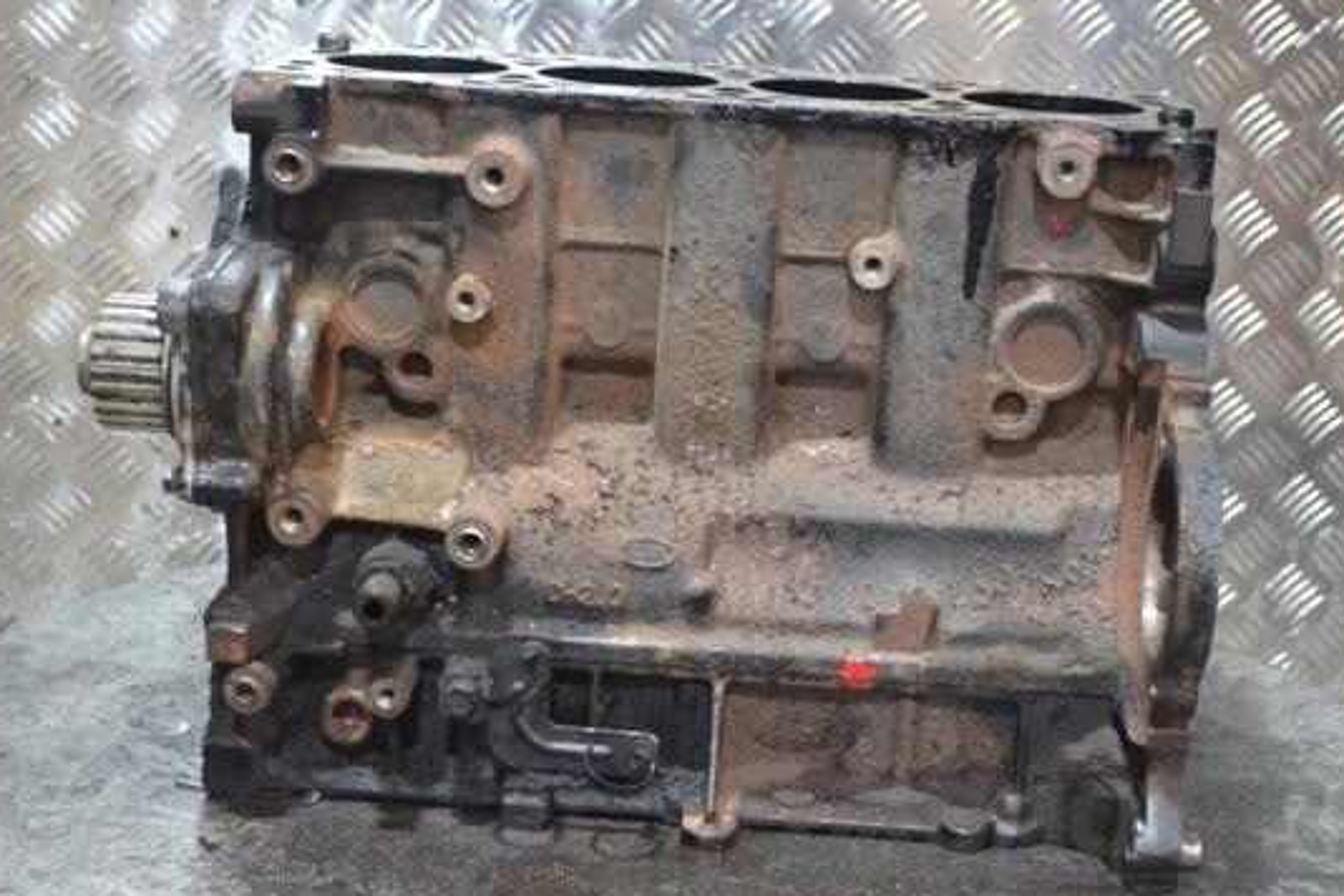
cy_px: 483
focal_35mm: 64
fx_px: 2389
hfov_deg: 31.4
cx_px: 685
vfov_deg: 21.2
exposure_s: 1/15
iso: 3200
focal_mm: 38
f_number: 5
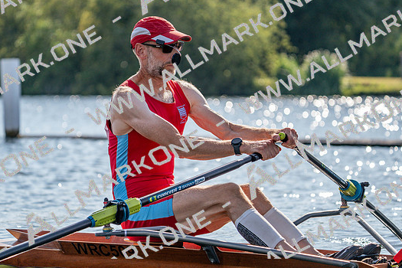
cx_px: 181
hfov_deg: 9.3
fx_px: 2468
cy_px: 127
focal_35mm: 221
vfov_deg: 6.2
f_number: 5.6
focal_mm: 200
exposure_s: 1/1600
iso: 200
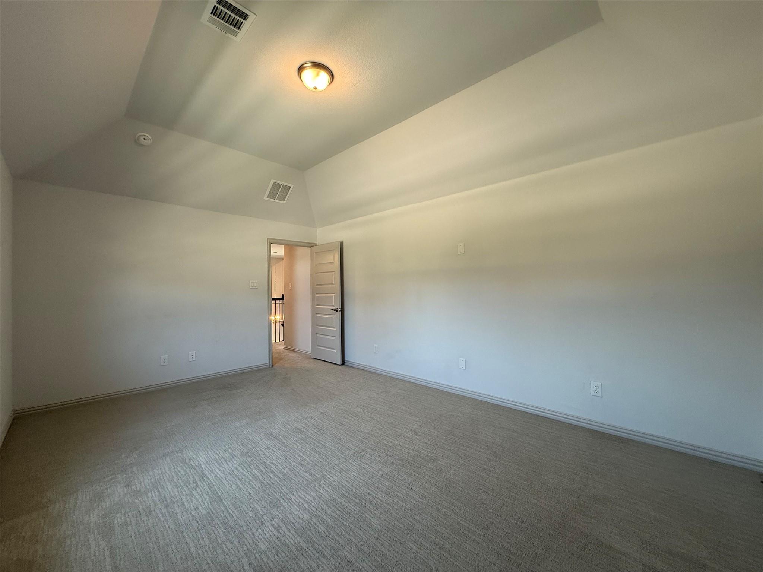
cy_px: 286
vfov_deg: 85.7
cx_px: 382
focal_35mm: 14
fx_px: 309
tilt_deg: +0.5
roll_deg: +0.5
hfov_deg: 102.1
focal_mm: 2.22
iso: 160
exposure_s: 1/120
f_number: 2.2
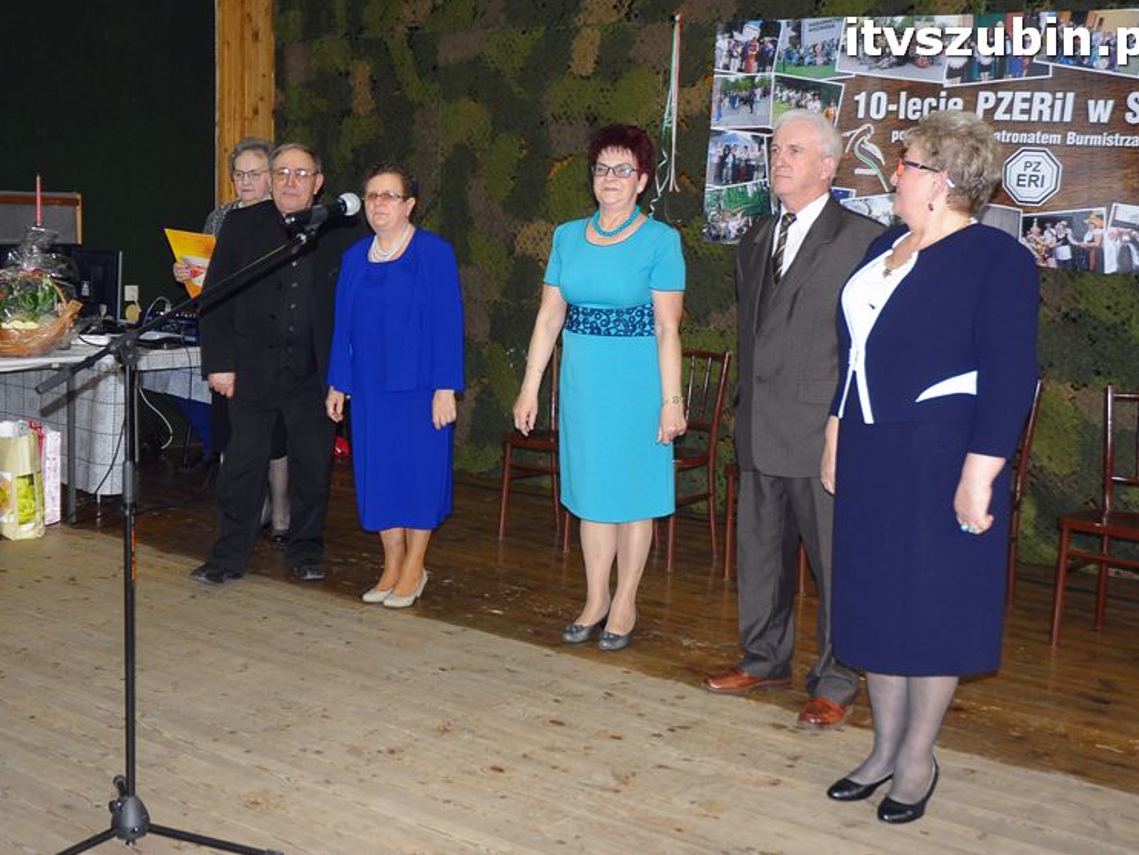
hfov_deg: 42.4
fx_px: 1466
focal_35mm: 45
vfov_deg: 32.5
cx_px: 539
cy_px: 424
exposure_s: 1/60
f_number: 3.8
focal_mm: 27
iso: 640
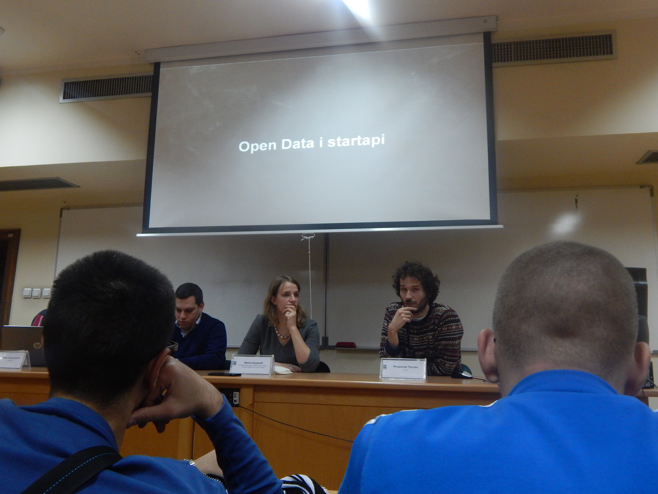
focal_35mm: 31
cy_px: 247
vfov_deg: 45.4
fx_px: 589
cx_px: 329
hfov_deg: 58.4
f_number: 3.2
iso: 400
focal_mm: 5.6
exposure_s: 1/30
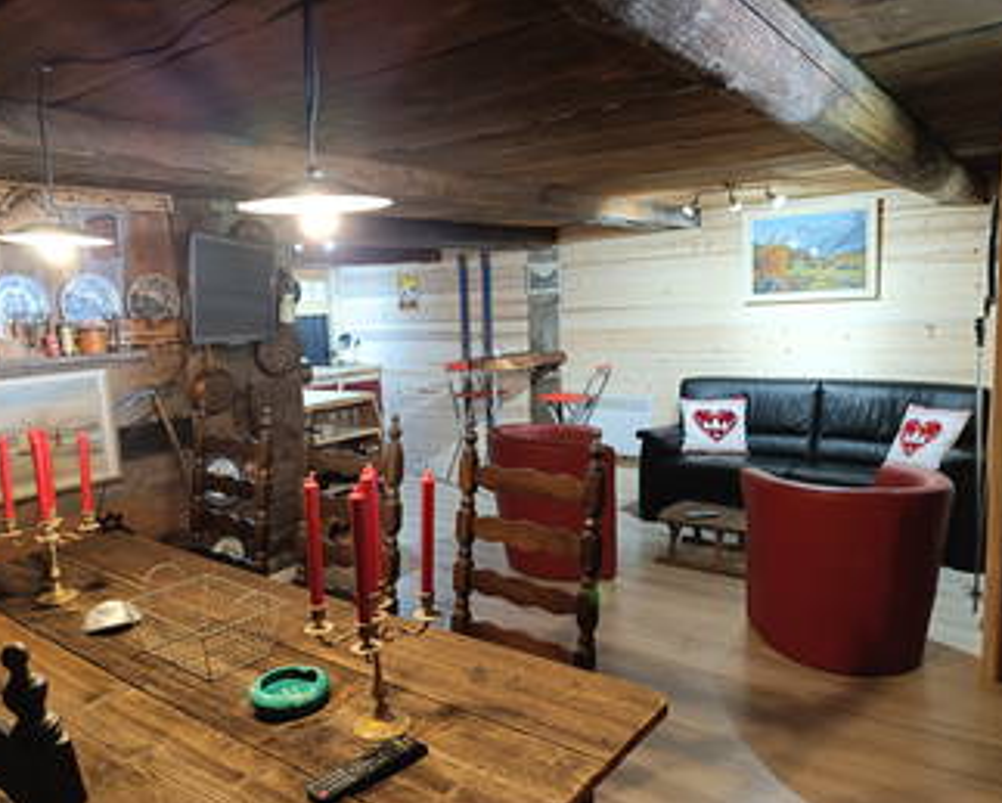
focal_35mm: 25
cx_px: 465
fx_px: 742
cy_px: 391
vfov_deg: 56.9
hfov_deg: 68.0
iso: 1000
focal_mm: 6.14
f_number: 1.6
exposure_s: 1/33.3
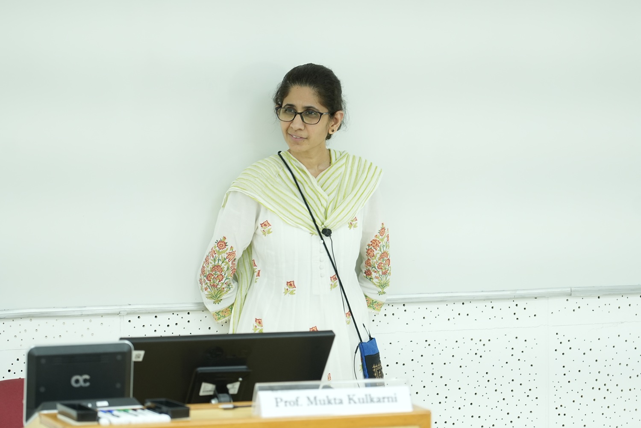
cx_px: 320
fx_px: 2795
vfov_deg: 8.7
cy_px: 214
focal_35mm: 157
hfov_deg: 13.1
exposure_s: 1/60
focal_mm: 105
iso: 800
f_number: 4
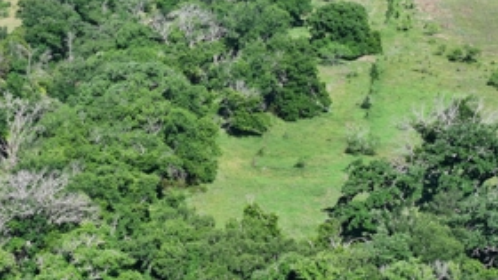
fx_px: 1438
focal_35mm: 109
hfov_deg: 19.6
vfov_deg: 11.1
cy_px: 112
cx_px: 203
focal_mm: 19.35
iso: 170
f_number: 2.8
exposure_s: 1/200
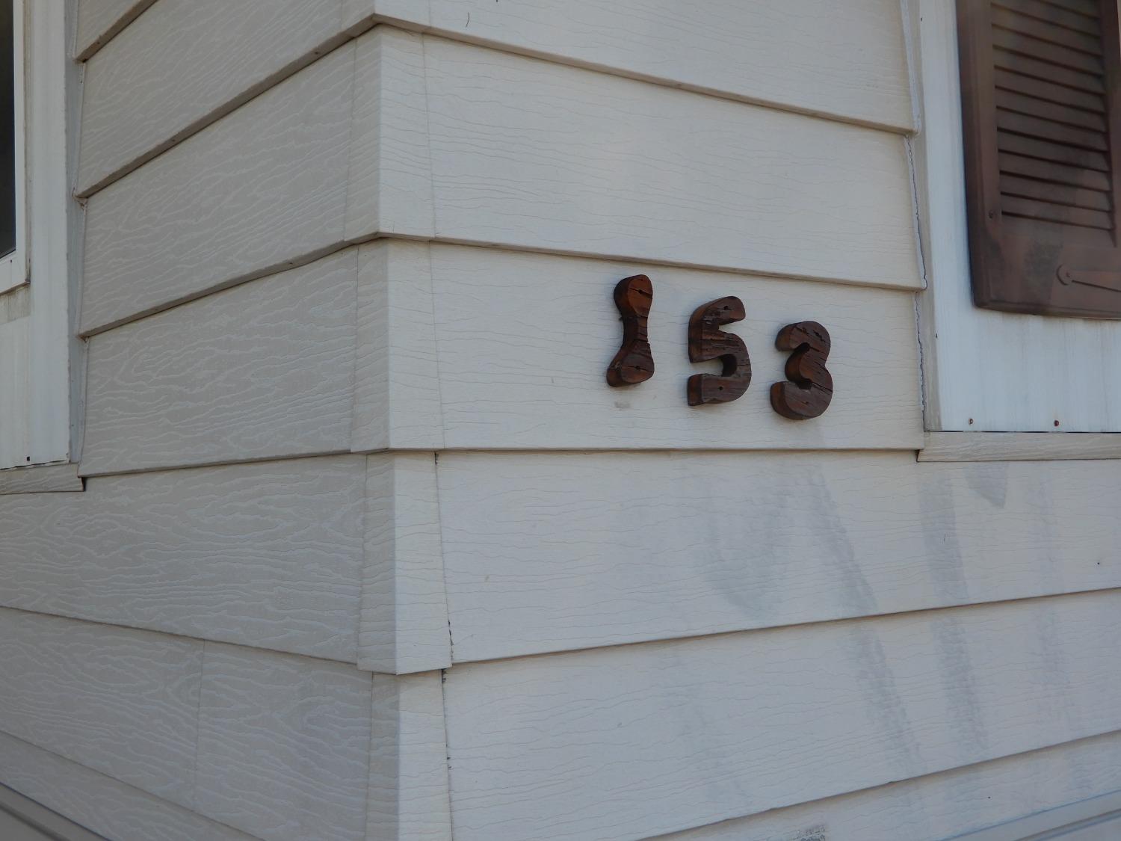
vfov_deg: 34.3
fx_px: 1360
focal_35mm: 42
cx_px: 560
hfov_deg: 44.8
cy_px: 420
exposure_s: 1/400
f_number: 4
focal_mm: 7.5
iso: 80
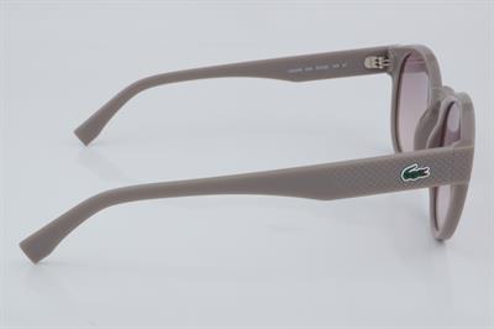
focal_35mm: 75
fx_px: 1028
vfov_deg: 18.2
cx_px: 247
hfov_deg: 27.0
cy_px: 164
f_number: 32
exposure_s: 1/4
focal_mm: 50
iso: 100
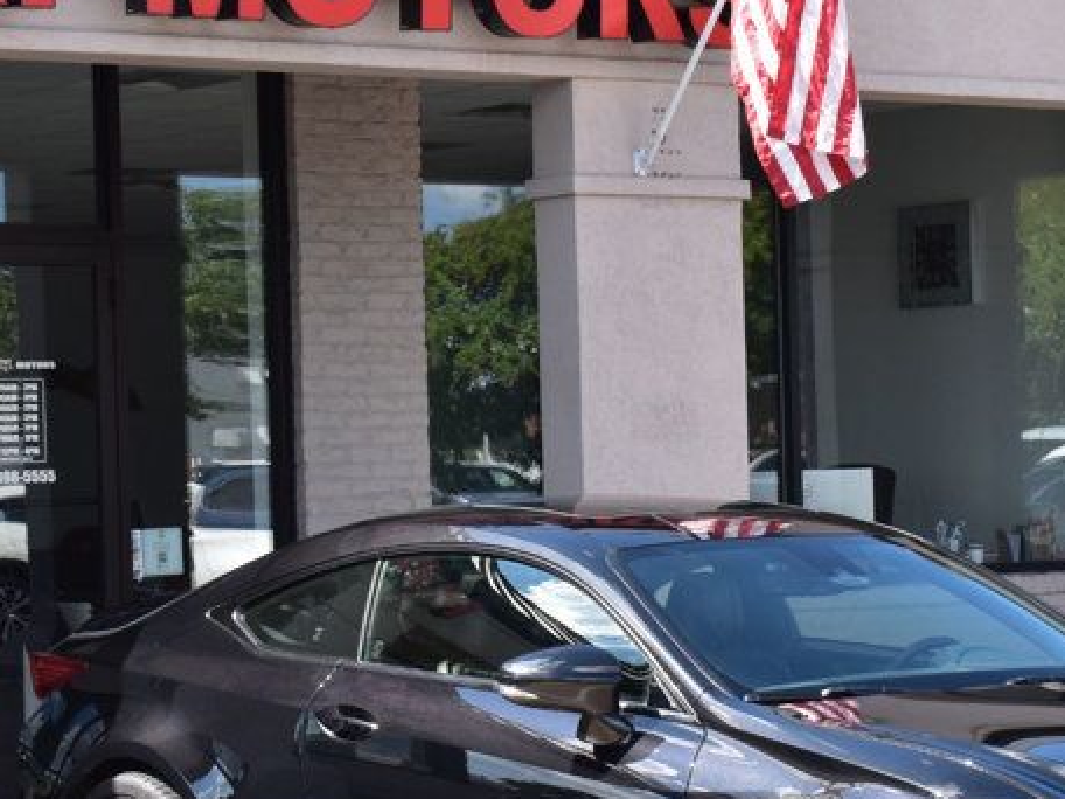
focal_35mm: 123
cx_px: 409
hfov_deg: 16.0
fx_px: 3784
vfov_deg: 12.0
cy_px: 535
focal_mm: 38
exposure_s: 1/250
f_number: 10
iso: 400
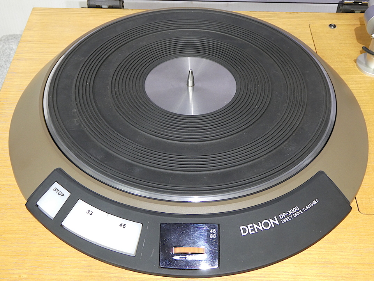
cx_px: 187
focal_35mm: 47
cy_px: 140
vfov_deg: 30.9
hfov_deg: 40.4
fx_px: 508
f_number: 4
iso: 200
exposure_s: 1/5
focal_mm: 8.4
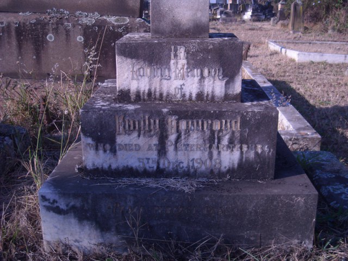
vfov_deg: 32.9
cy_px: 130
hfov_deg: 42.9
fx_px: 442
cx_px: 174
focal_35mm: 44
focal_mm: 7.1
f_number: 6.1
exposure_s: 1/154
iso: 64
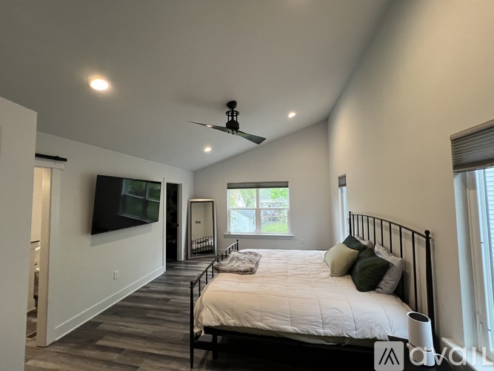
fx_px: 185
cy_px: 186
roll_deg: +0.3
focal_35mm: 13
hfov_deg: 106.2
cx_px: 247
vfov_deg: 89.9
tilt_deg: +3.7
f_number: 1.8
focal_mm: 1.57
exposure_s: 1/120
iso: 250
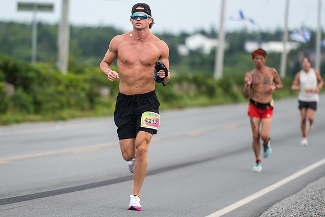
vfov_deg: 4.6
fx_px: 2708
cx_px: 95
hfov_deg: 6.9
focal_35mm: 300
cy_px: 113
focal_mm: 200
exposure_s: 1/800
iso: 500
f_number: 4
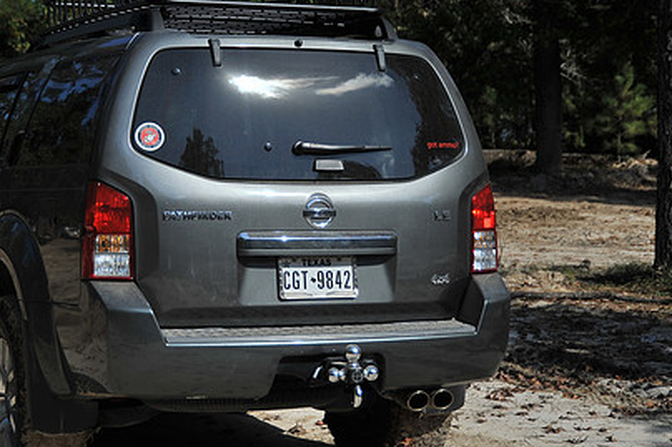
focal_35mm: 89
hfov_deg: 22.8
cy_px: 203
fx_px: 1661
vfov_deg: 15.3
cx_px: 230
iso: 200
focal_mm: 62
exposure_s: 1/2000
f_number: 5.6
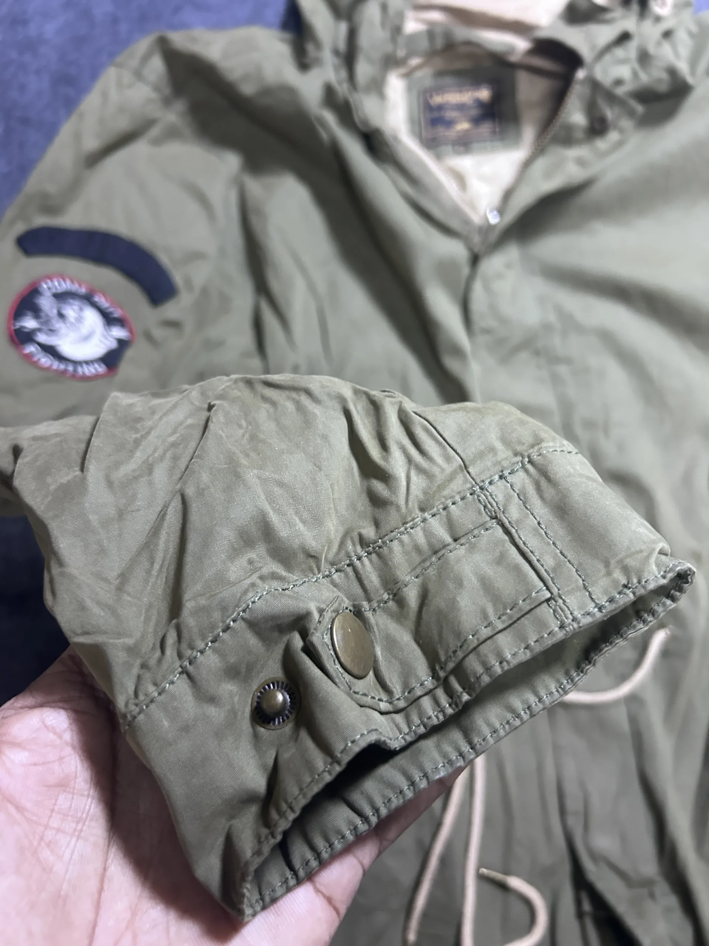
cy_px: 473
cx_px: 354
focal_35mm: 26
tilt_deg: -51.1
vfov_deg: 67.3
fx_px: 710
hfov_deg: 53.1
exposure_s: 1/50
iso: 500
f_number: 1.5
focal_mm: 5.7
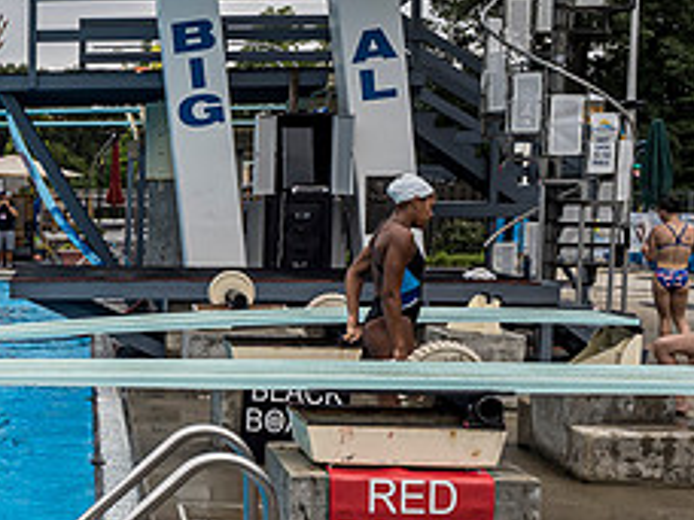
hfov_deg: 28.7
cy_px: 315
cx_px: -73
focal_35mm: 61
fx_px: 1223
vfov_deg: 24.0
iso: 250
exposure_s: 1/640
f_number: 6.3
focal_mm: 12
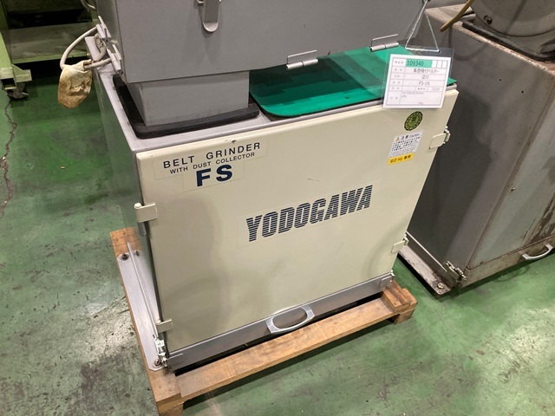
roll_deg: -5.0
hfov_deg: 63.4
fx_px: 449
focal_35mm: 28
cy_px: 208
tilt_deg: -42.0
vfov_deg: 49.7
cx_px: 278
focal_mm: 3.99
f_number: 1.8
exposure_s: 1/60
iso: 160
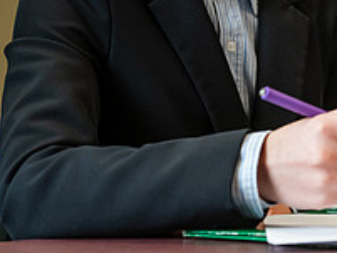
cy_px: -41
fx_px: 1296
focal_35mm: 133
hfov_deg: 14.7
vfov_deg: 11.0
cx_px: 267
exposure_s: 1/200
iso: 1600
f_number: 3.5
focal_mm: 48
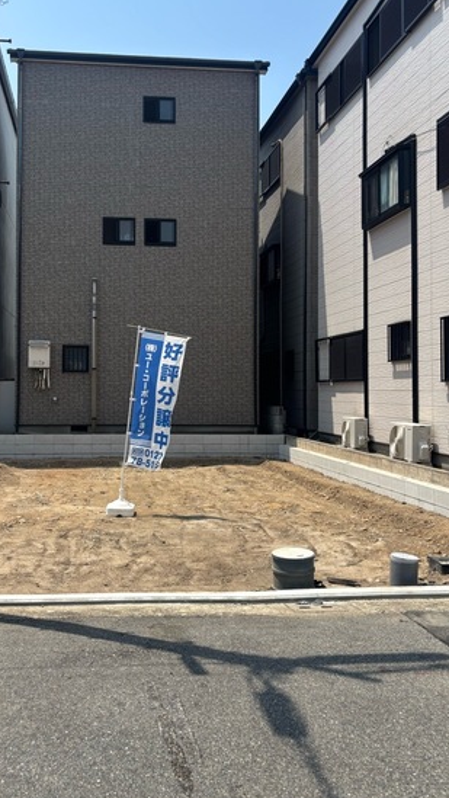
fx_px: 698
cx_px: 153
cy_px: 355
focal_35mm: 33
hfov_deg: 35.3
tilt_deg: +3.0
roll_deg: -0.2
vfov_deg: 59.3
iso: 50
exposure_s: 1/3311
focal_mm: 5.96
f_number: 1.6
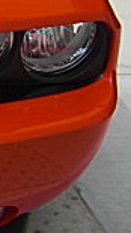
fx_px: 1002
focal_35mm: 162
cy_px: -5
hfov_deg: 6.5
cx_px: -321
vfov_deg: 13.1
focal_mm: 6.3
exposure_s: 1/640
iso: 50
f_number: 2.8
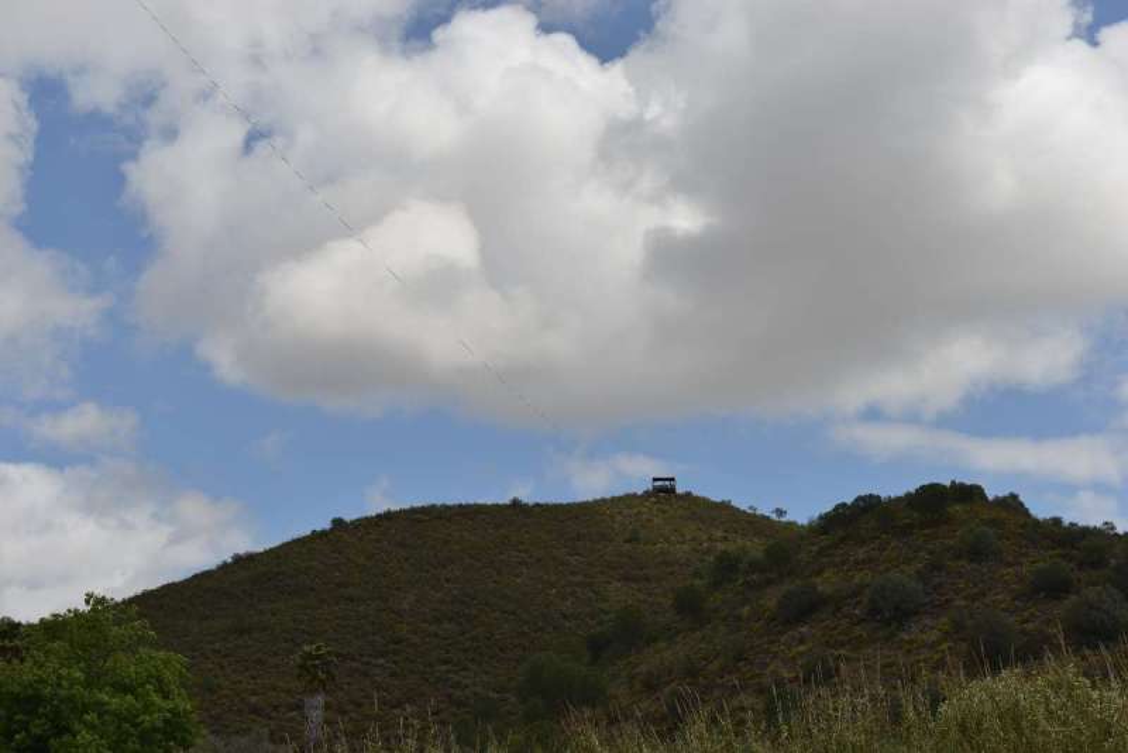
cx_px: 564
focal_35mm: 62
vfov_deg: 21.9
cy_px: 376
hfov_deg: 32.4
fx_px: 1943
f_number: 9
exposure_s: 1/500
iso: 125
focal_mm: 62
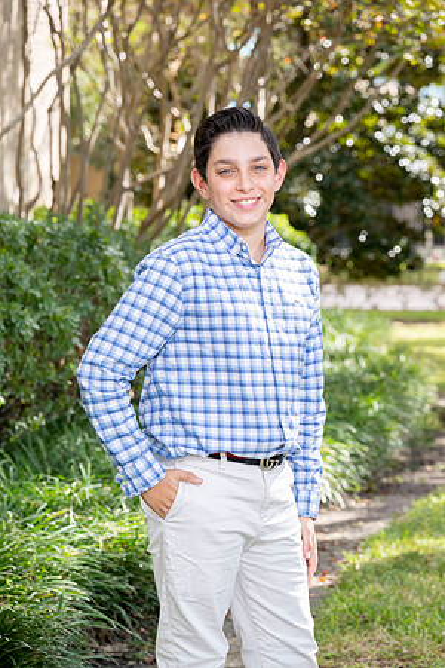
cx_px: 222
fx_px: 2225
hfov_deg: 11.4
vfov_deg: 17.1
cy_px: 334
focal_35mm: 120
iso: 400
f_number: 7.1
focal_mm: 120
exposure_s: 1/250
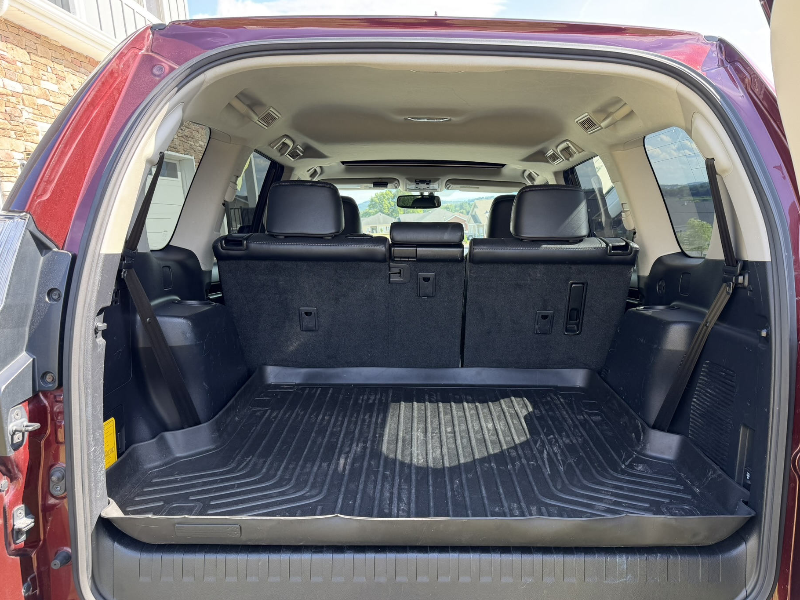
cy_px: 327
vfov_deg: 51.3
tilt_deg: -11.7
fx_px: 624
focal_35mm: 27
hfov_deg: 65.3
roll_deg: +4.1
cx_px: 427
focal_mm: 6.76
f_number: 1.78
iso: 80
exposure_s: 1/175
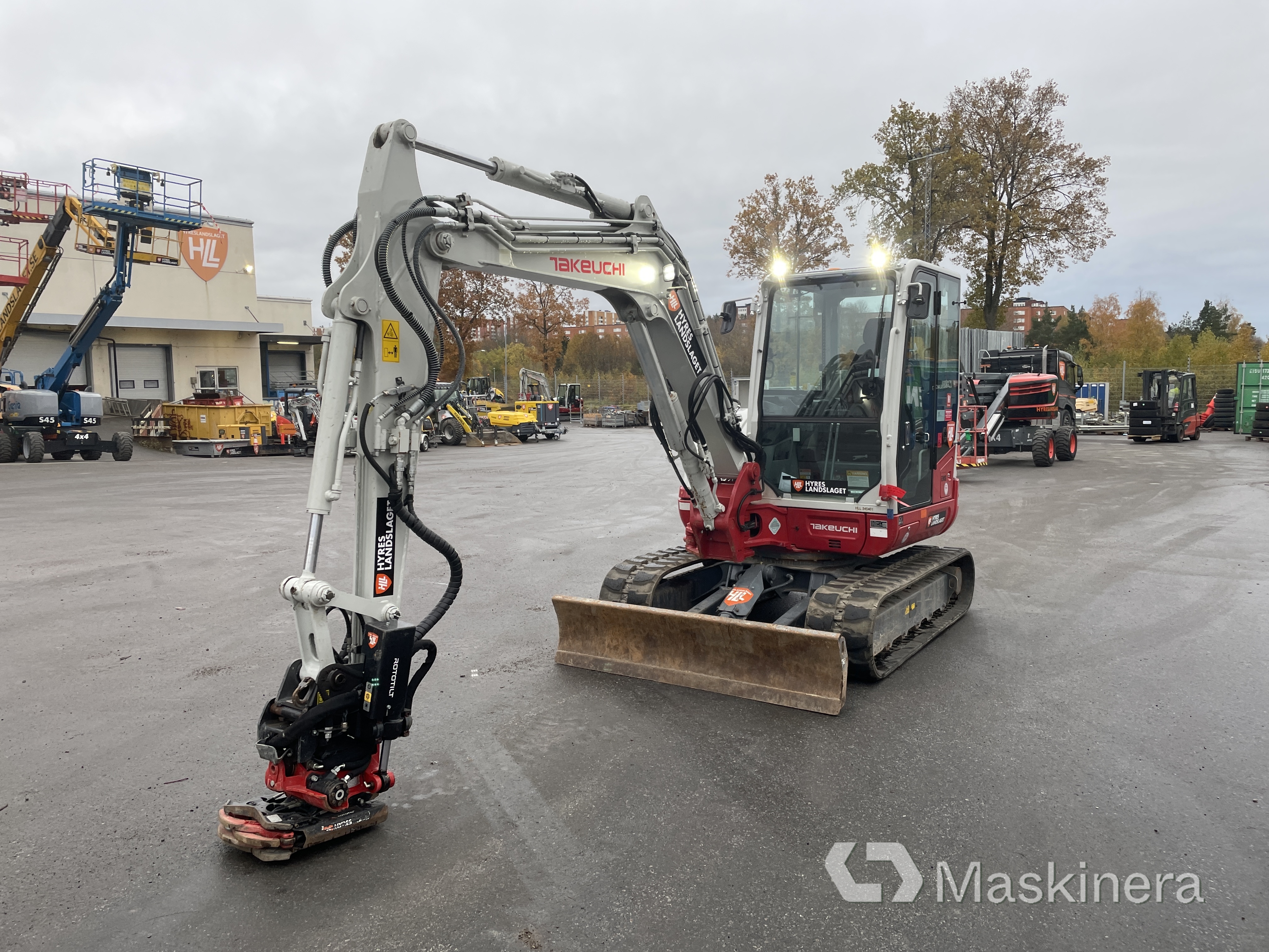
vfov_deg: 53.1
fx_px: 953
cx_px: 634
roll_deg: -2.5
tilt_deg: -6.4
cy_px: 476
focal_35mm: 26
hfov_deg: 67.3
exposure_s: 1/221
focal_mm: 4.2
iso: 32
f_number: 1.6
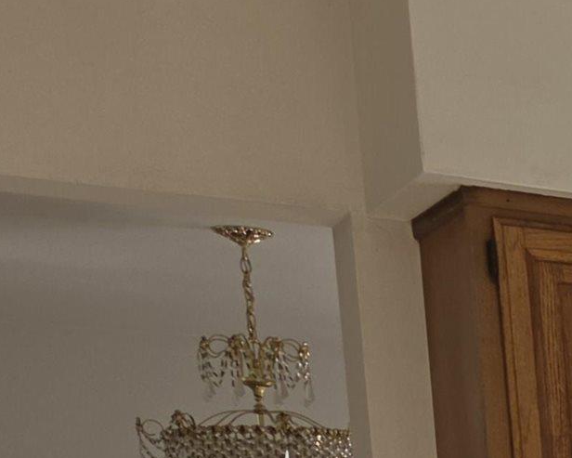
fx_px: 1896
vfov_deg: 12.0
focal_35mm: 112
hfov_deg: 13.3
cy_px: 961
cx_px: 1331
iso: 25
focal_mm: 5.4
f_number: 1.8
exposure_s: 1/153
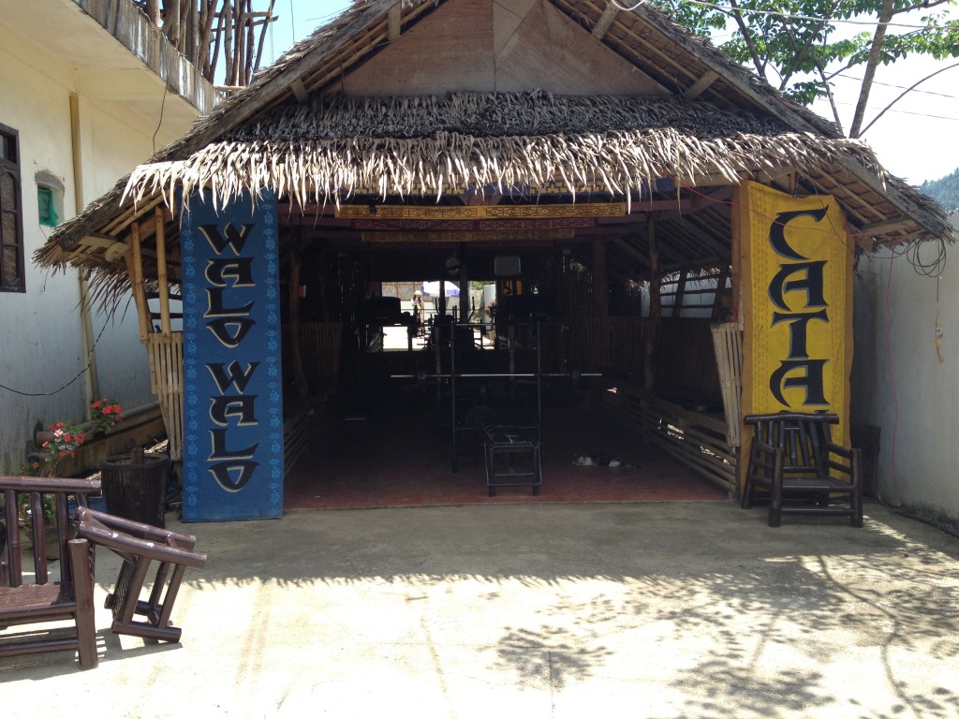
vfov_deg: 40.7
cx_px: 480
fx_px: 970
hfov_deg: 52.6
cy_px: 360
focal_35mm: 35
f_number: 2.4
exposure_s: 1/681
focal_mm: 4.28
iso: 50
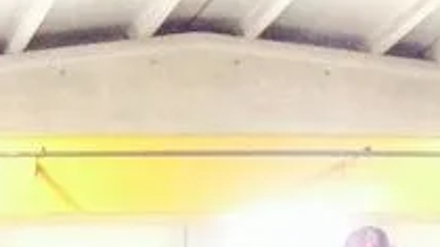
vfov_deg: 5.9
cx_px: -339
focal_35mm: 175
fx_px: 2041
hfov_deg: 11.5
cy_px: 980
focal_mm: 4.12
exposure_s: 1/15
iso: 500
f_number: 2.4
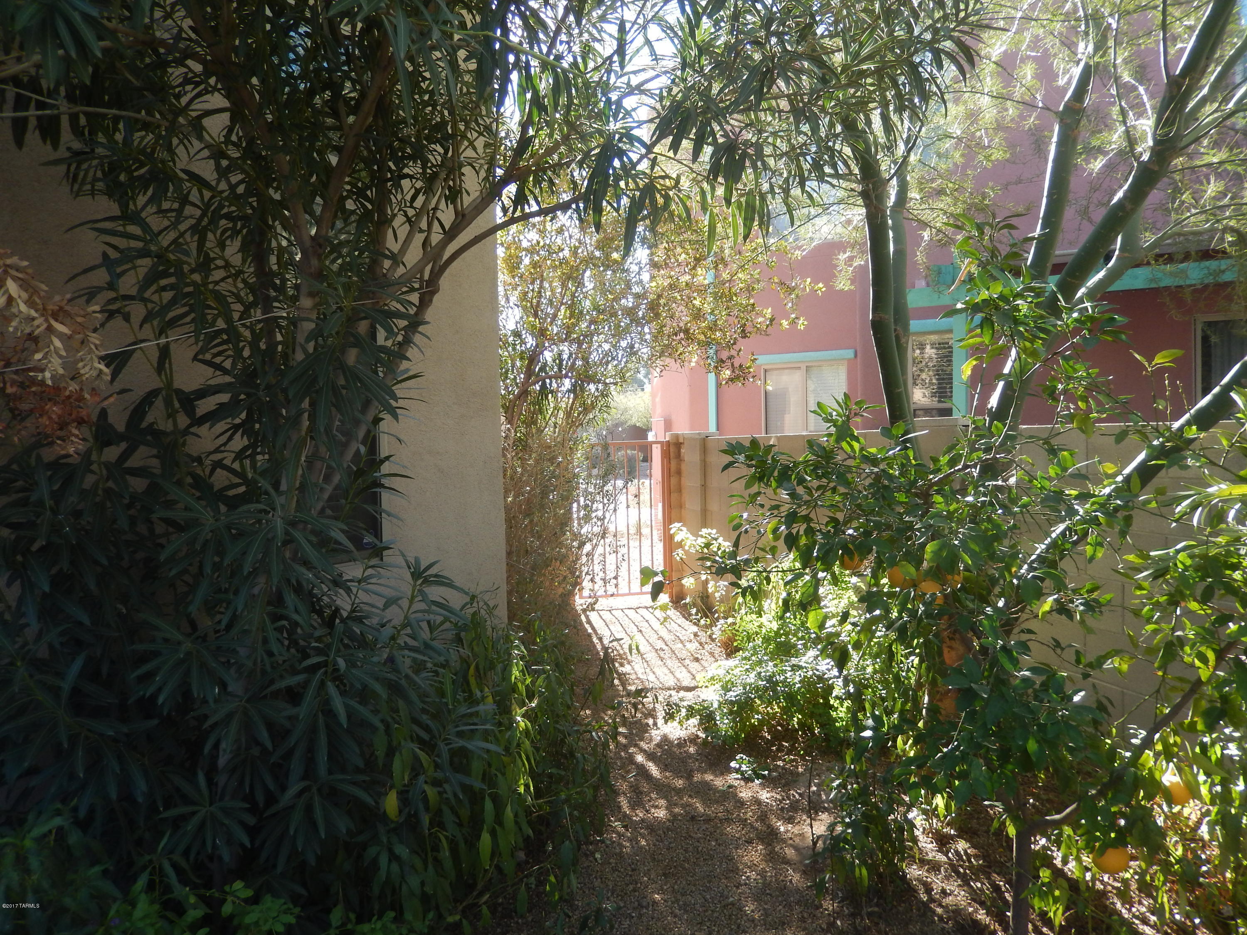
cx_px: 624
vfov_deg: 54.9
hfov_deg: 69.4
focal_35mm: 25
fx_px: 901
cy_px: 468
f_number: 3.4
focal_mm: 4.5
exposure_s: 1/125
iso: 125
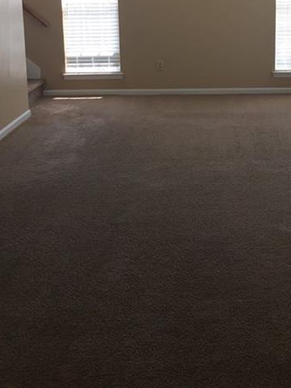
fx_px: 538
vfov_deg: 38.2
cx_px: 207
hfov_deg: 29.9
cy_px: 76
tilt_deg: -9.1
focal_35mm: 48
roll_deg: +0.5
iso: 32
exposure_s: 1/132
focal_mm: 4.15
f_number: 2.2
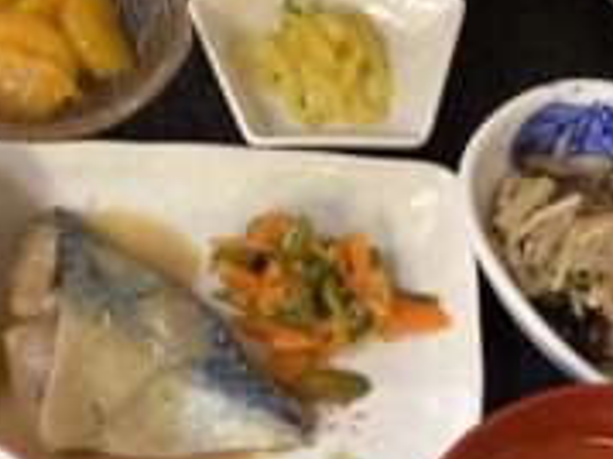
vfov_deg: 22.4
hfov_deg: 29.5
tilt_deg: -71.4
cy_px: 331
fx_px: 1150
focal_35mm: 65
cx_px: 176
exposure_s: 1/60
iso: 250
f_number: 2.4
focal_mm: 3.3
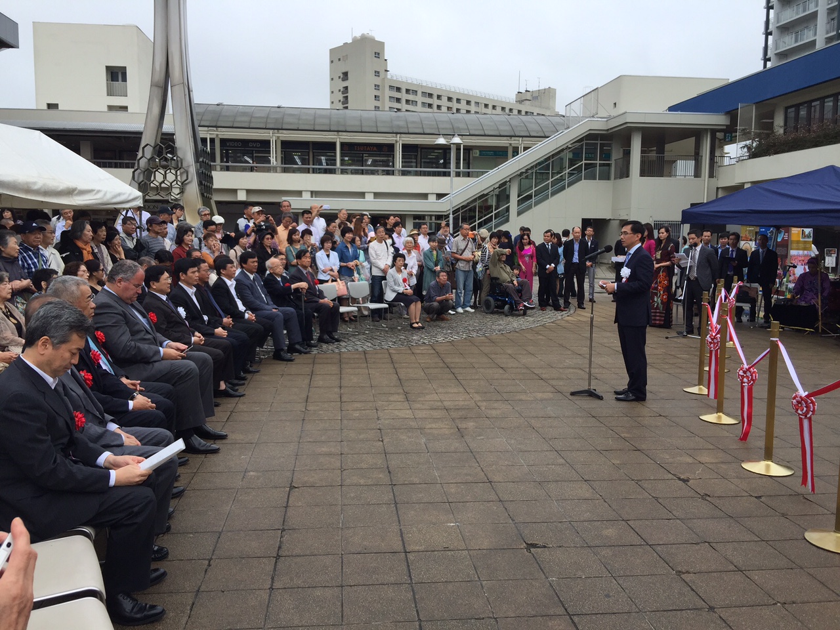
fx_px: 704
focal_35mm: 29
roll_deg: -1.8
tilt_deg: -6.0
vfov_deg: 48.2
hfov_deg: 61.7
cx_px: 420
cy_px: 315
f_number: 2.2
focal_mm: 4.15
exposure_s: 1/989
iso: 32
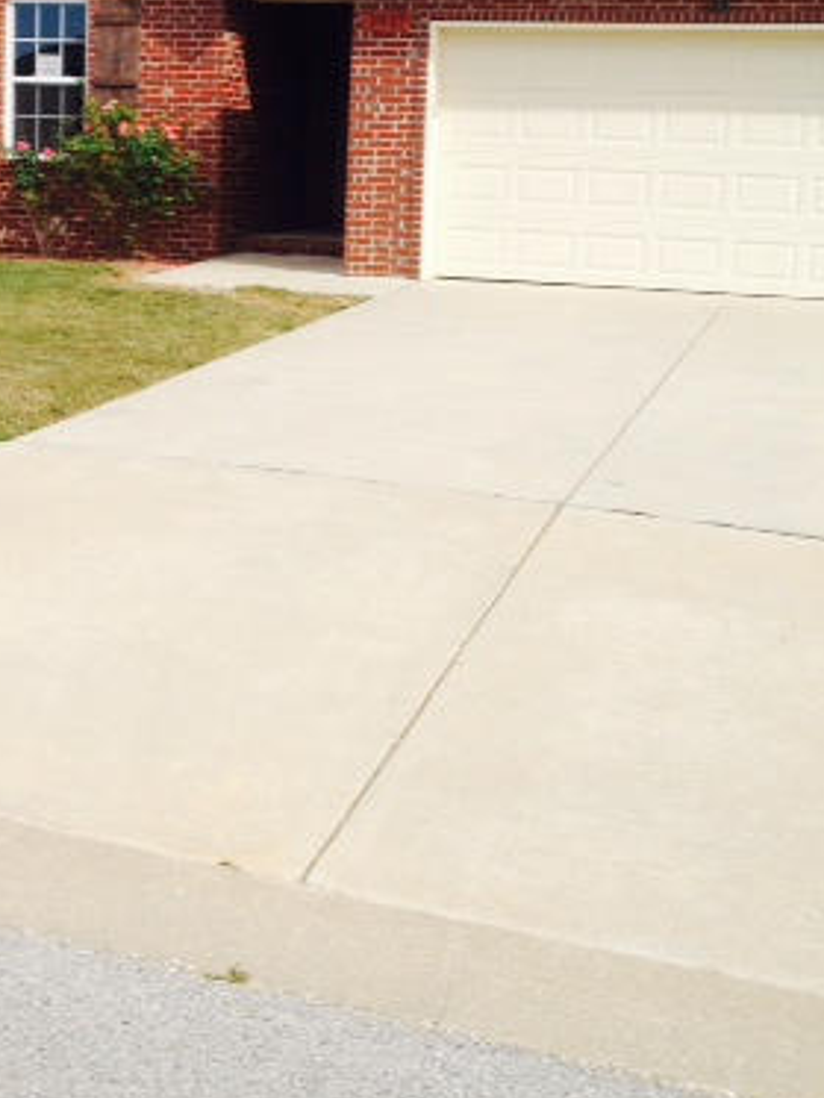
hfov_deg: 24.3
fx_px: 1903
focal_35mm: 60
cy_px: 315
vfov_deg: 31.8
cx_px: 259
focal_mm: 4.28
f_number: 2.4
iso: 50
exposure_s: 1/1972
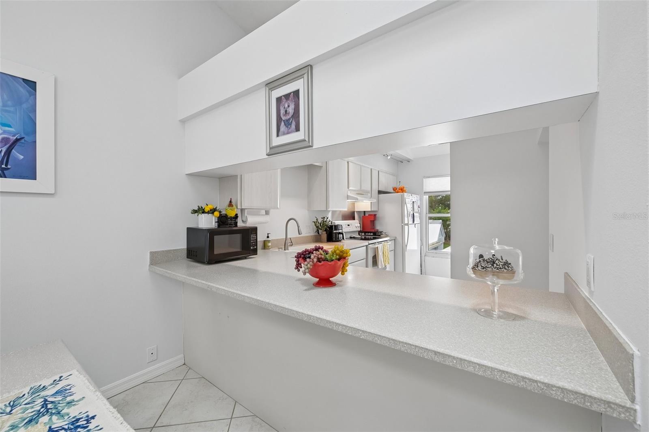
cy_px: 216
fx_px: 252
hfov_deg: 104.3
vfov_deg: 81.2
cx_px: 324
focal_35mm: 14
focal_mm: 14
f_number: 8
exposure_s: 1/50
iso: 400
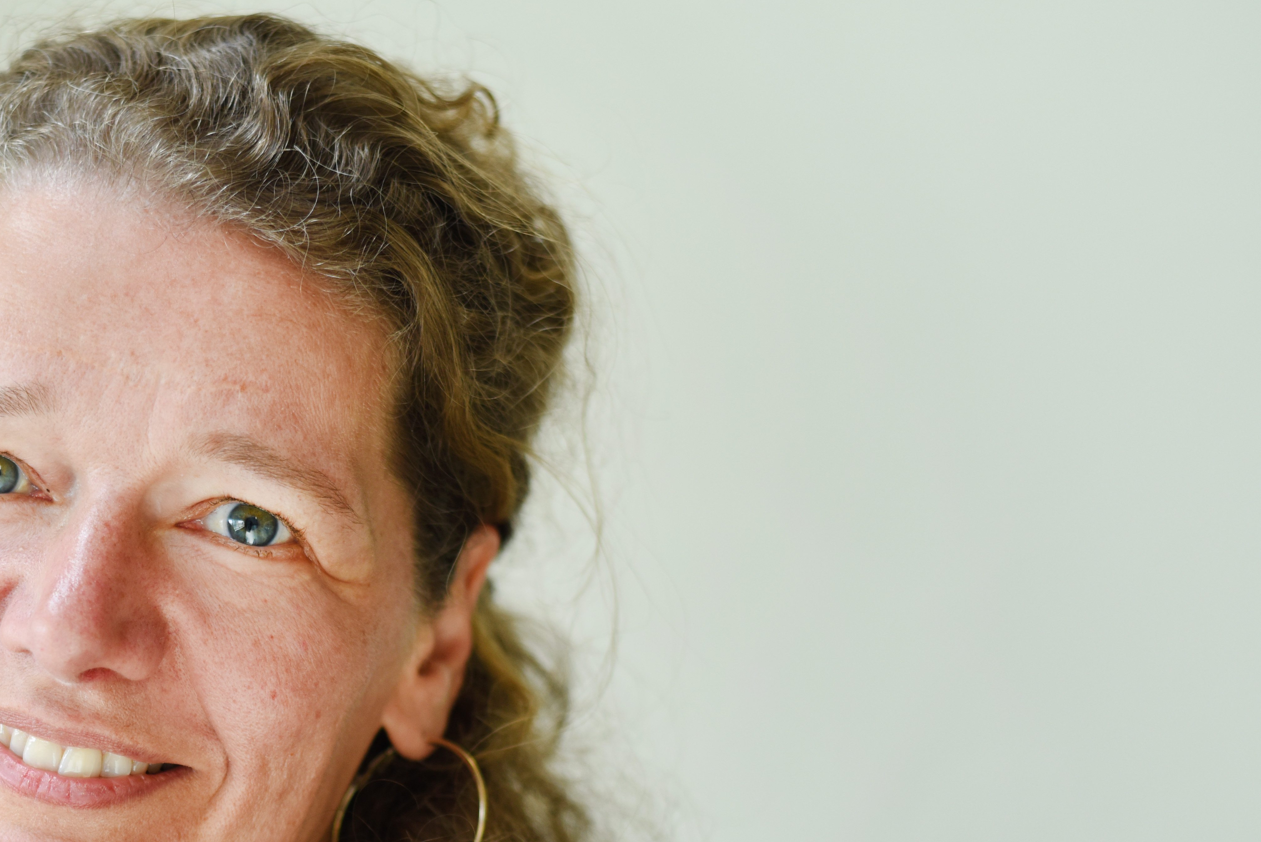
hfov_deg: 22.0
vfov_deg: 14.9
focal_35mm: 91
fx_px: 3188
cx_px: 191
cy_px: 760
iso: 400
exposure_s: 1/160
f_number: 2.8
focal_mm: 50
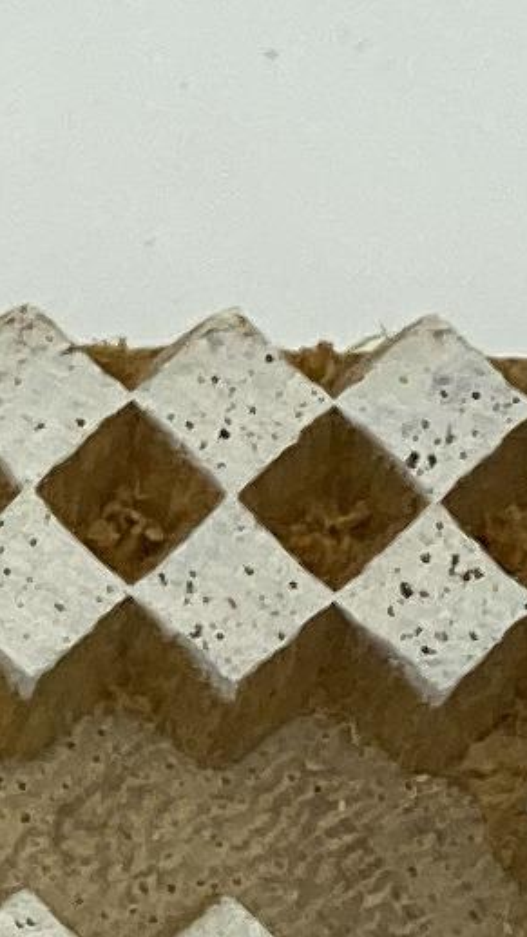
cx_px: -540
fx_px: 10966
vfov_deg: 4.8
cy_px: 2154
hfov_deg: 2.7
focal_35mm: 441
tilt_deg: -78.5
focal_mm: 6
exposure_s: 1/657
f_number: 2
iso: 20
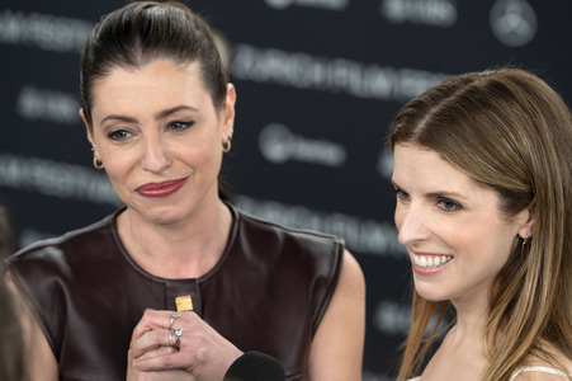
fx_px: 2778
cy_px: 190
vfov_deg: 7.8
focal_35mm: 175
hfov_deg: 11.8
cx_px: 286
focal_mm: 175
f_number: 5
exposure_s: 1/200
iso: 400
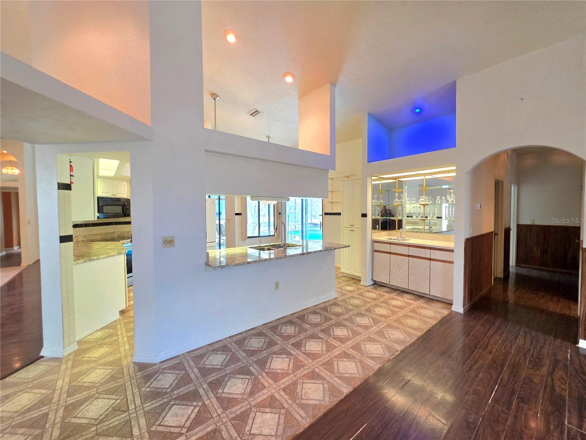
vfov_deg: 89.9
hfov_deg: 106.2
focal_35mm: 13
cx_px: 293
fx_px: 220
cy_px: 220
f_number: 1.9
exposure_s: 1/120
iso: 320
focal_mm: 2.2
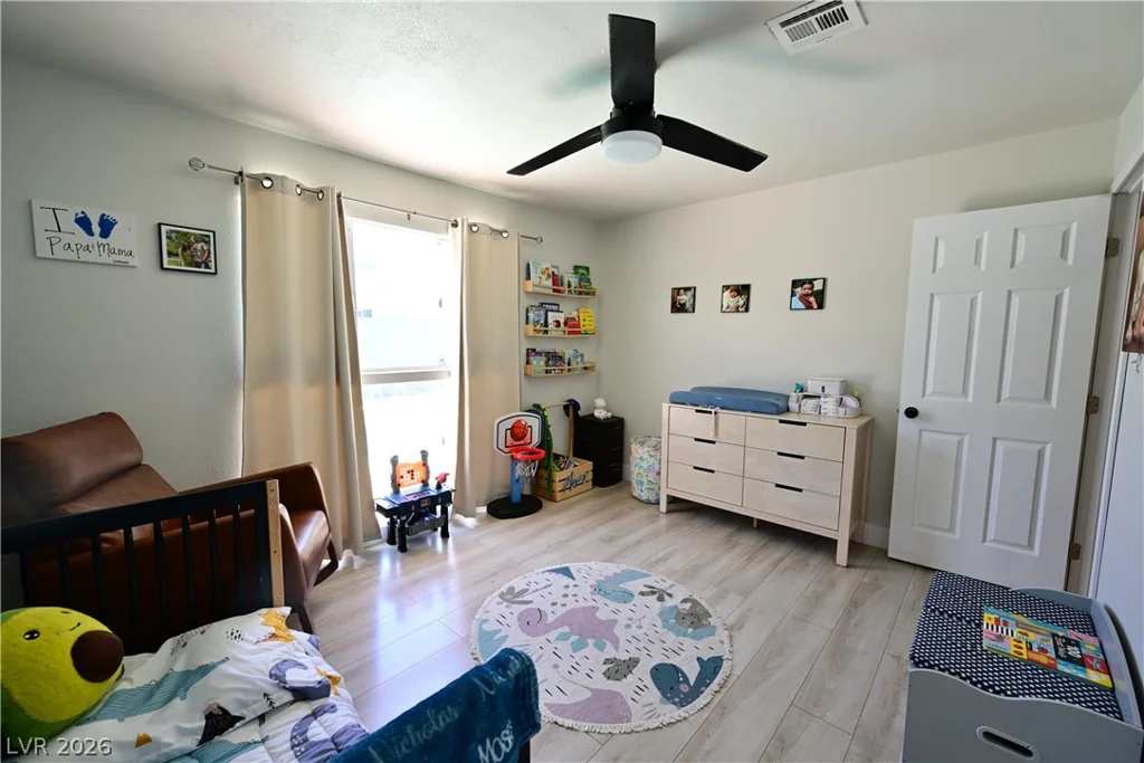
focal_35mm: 14
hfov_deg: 104.2
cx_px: 572
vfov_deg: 81.2
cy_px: 382
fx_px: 445
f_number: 7.1
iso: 800
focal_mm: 14
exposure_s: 1/60
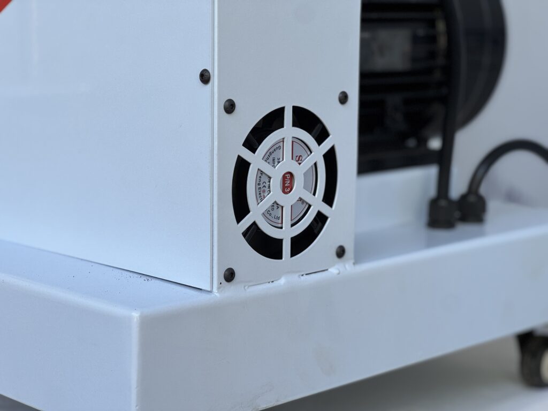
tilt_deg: -8.4
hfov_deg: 25.3
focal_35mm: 77
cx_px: 274
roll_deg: -0.7
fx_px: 1219
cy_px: 206
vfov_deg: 19.1
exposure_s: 1/99
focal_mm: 9
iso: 50
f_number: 2.8
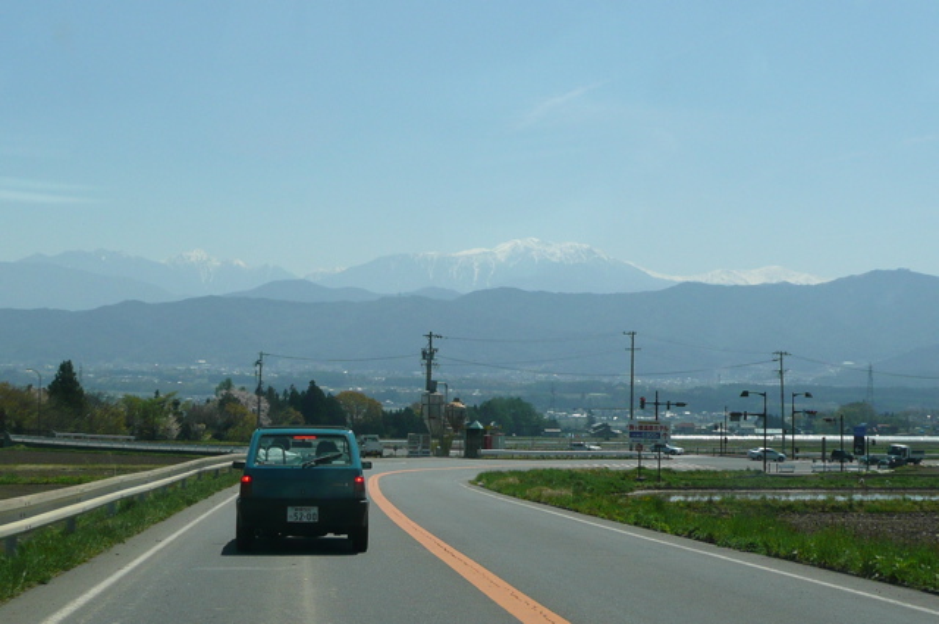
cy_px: 312
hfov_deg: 33.4
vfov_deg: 22.6
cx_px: 470
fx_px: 1563
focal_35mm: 60
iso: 100
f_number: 3.9
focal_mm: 6.5
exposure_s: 1/1000
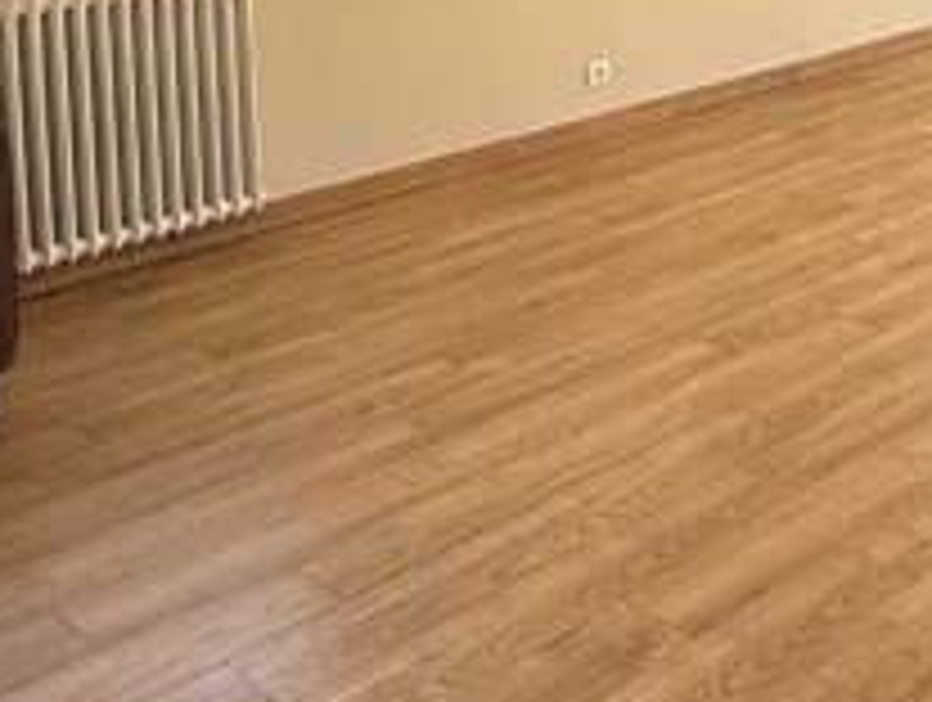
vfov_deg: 24.1
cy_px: -184
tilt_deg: -3.5
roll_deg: +0.3
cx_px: 1130
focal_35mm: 54
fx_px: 1456
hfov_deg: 30.1
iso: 64
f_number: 2.2
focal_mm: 2.22
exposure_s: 1/522
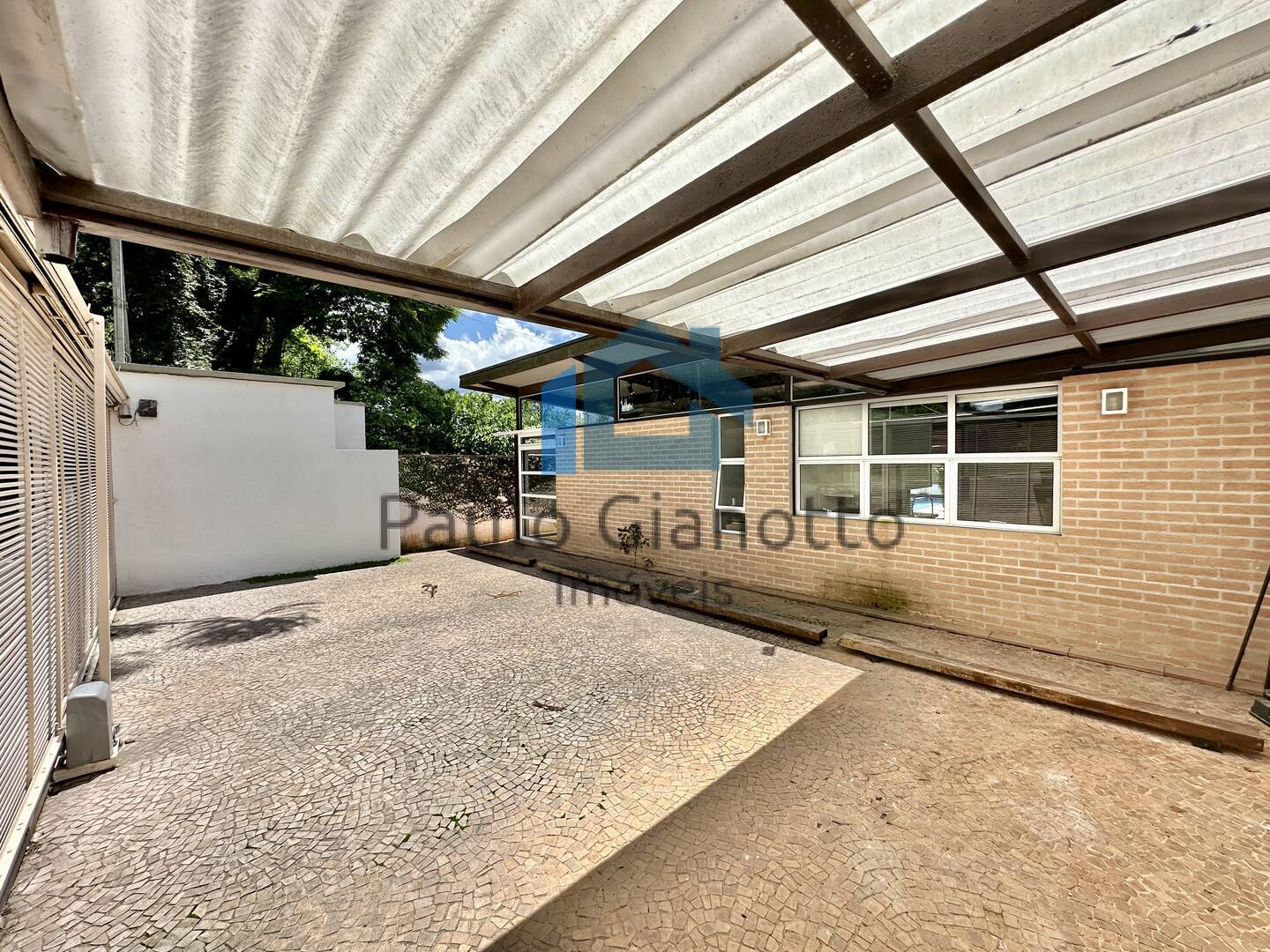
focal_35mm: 14
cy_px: 476
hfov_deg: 102.1
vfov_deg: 85.7
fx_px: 514
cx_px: 635
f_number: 2.2
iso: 40
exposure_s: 1/1795
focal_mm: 2.22
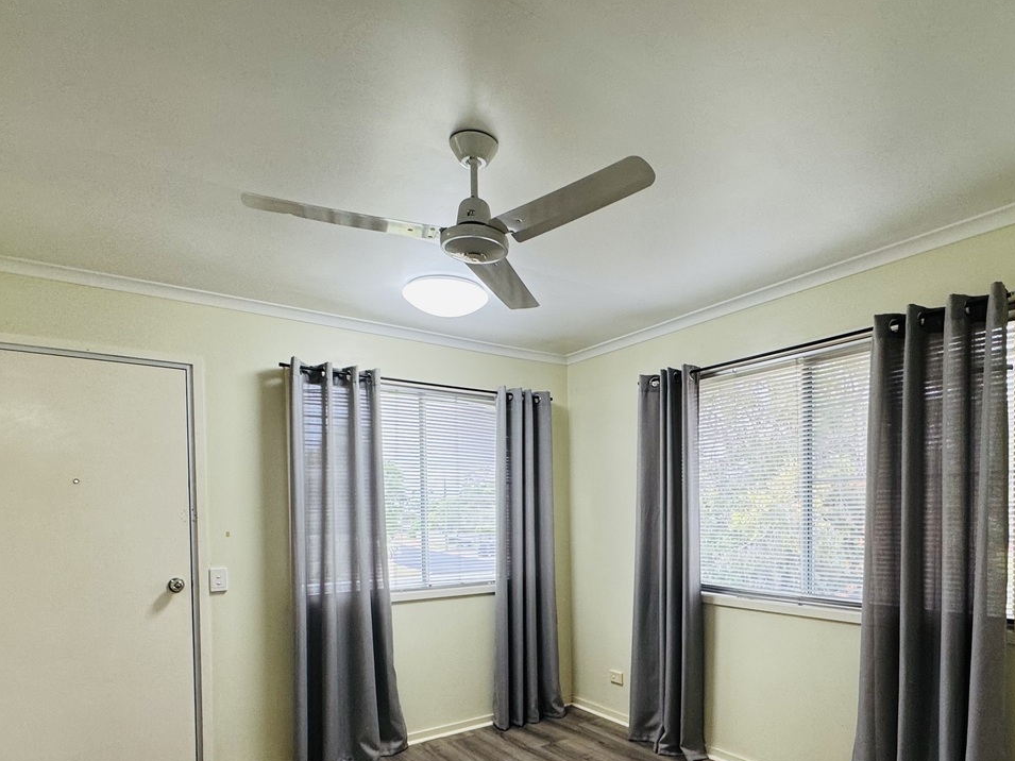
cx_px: 575
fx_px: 645
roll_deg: +0.7
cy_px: 532
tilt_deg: -2.0
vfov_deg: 59.1
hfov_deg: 76.0
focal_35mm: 22
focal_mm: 2.22
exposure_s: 1/100
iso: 125
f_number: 2.2
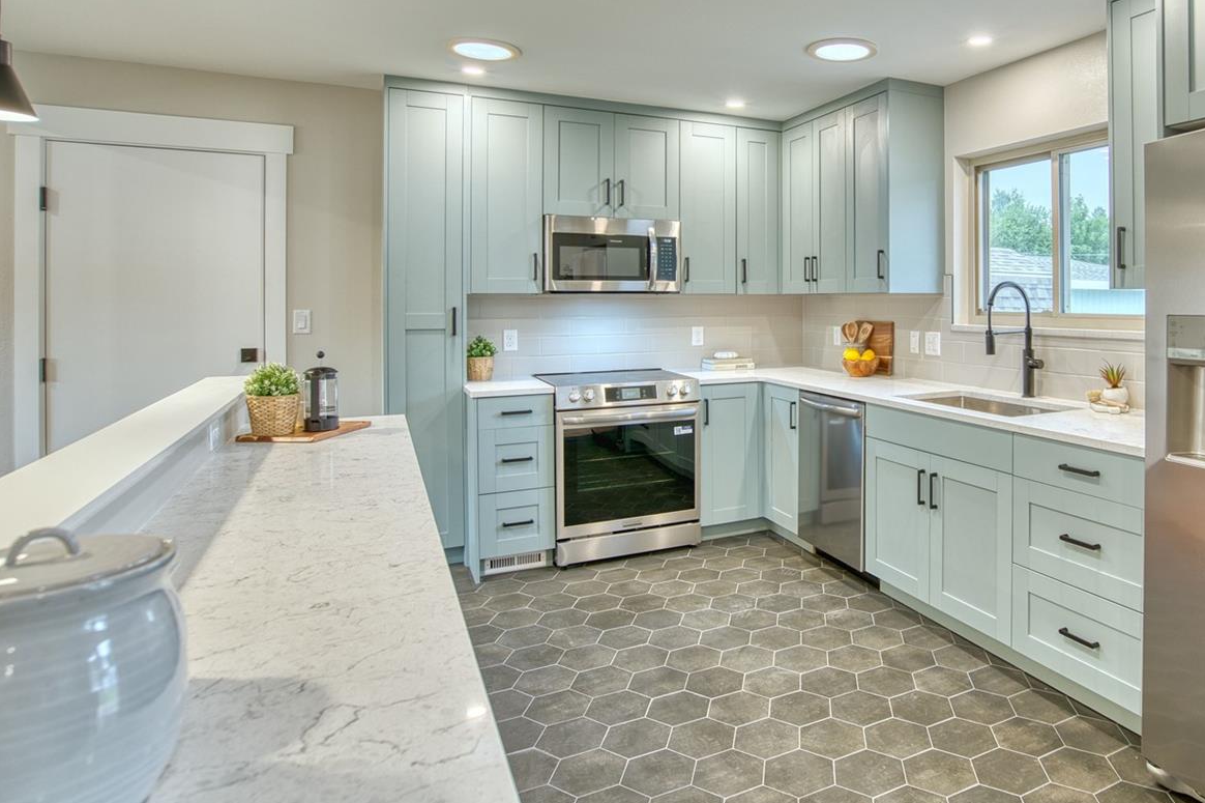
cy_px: 302
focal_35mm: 22
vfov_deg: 56.5
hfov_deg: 76.0
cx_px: 810
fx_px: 736
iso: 500
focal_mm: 16
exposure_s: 1/25
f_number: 5
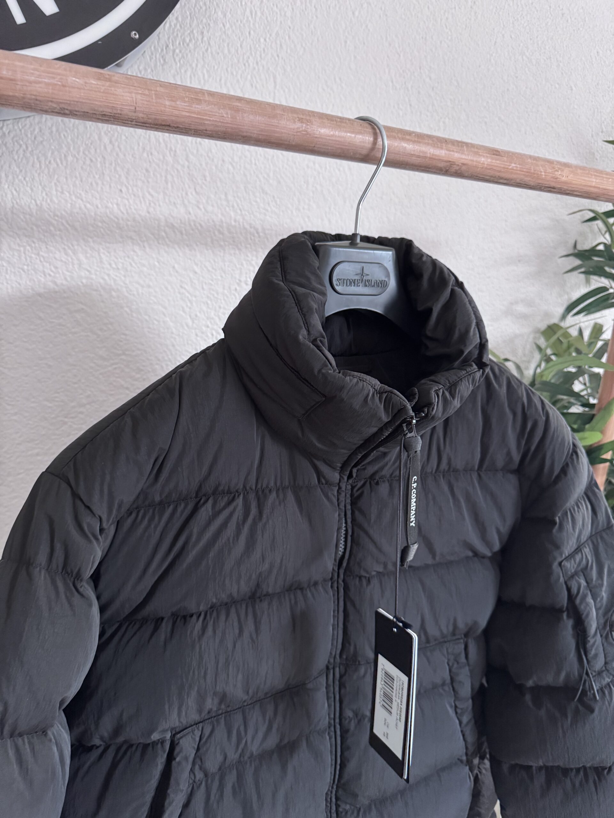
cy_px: 409
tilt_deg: -9.7
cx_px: 307
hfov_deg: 56.8
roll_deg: -1.4
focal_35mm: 24
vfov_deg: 71.6
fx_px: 568
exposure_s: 1/60
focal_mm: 6.76
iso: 500
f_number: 1.78
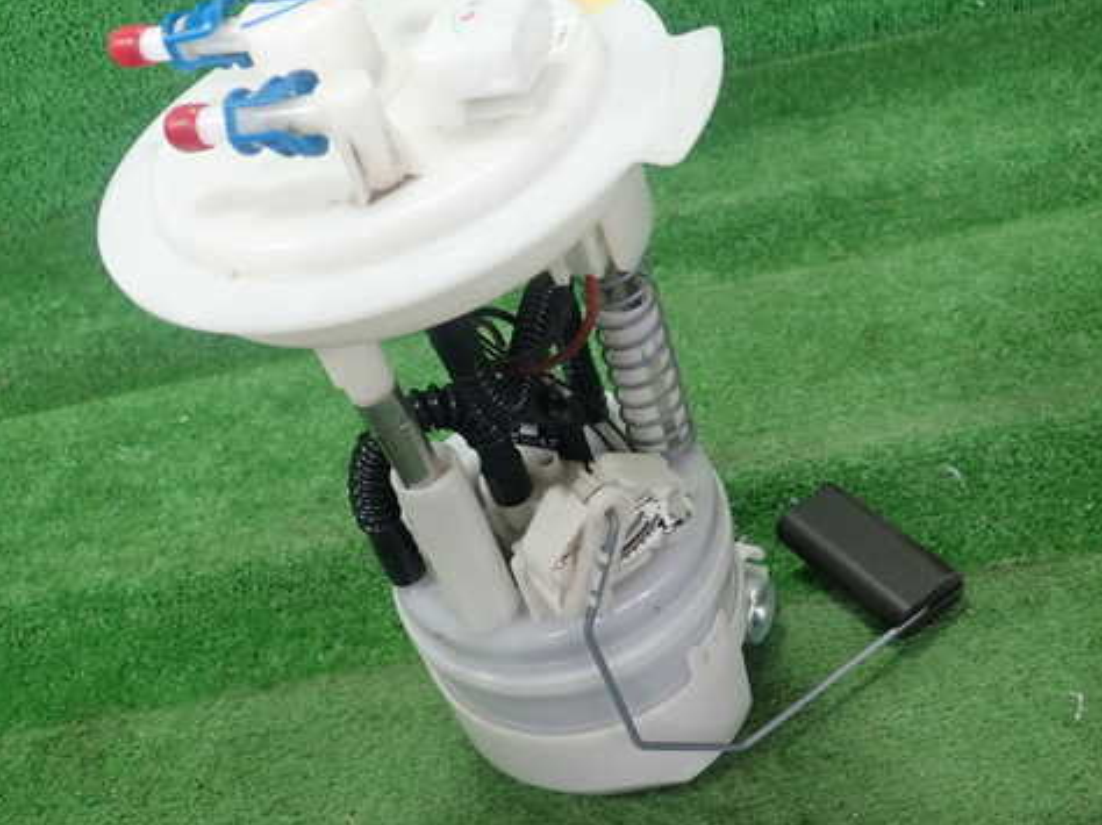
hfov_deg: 49.0
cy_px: 388
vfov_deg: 37.7
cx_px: 595
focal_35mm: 38
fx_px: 1209
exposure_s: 1/125
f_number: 2.3
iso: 200
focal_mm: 5.5
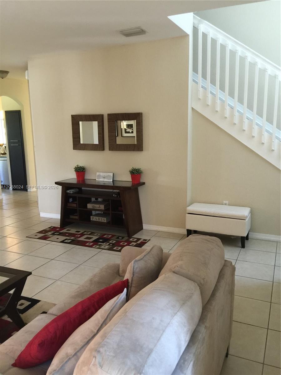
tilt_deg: -9.1
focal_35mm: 29
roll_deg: +1.1
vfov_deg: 61.7
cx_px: 140
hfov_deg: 48.2
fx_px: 314
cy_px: 188
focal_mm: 4.15
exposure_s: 1/15
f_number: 2.2
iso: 100
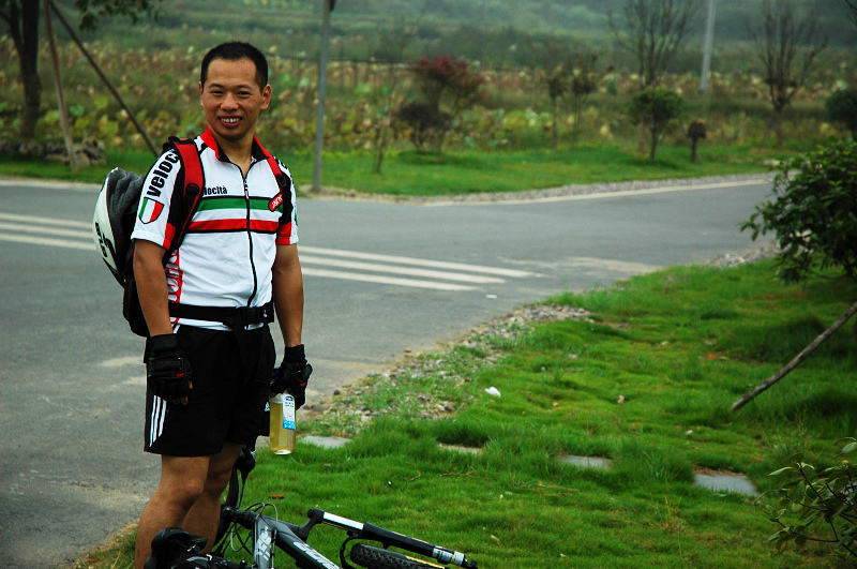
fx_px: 2496
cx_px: 428
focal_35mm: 105
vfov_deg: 13.0
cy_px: 284
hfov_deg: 19.5
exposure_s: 1/400
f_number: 4.5
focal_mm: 70
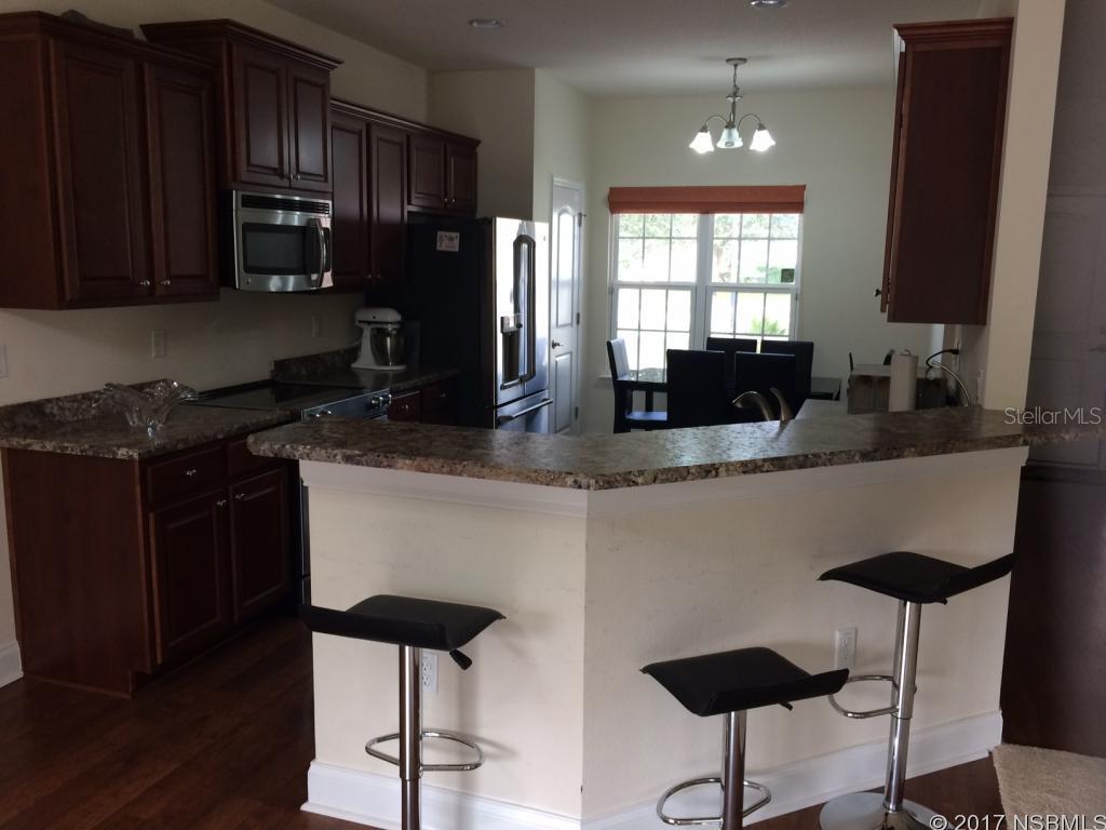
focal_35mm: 29
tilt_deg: -10.3
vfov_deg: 48.2
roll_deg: -1.0
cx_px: 553
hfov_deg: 61.7
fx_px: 927
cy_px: 415
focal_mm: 4.15
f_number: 2.2
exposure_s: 1/30
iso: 40
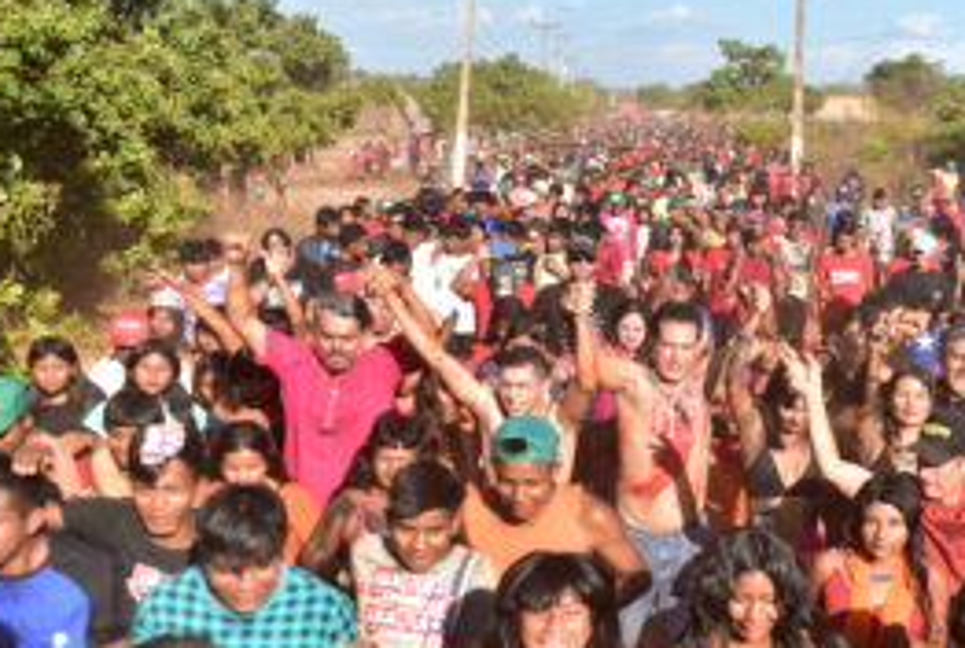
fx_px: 1558
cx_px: 681
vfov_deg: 23.4
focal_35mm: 58
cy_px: 412
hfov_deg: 33.9
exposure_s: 1/4000
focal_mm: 38
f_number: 2.8
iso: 450
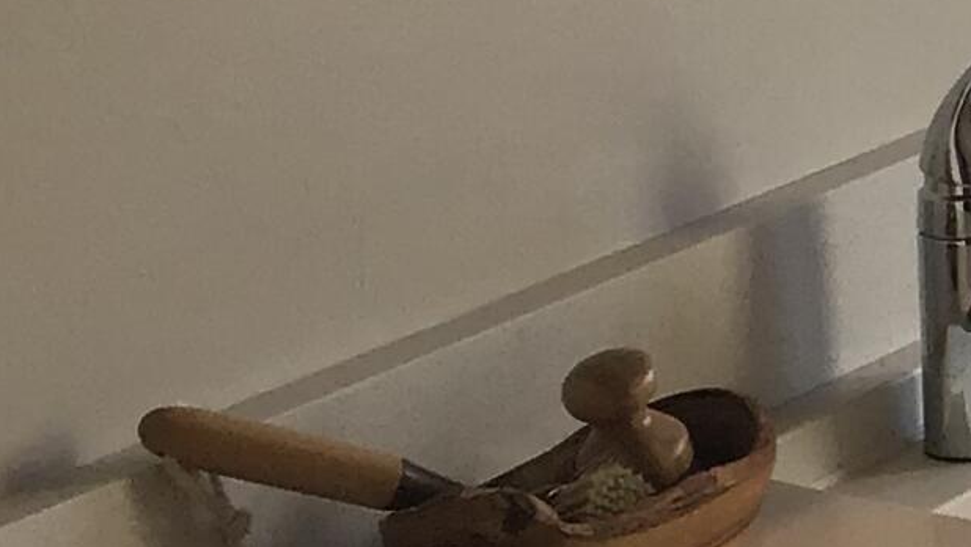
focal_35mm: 164
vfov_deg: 7.2
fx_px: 4224
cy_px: -418
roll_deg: +1.2
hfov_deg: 11.9
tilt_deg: -6.8
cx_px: 1874
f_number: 2.4
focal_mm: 3.3
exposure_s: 1/60
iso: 32
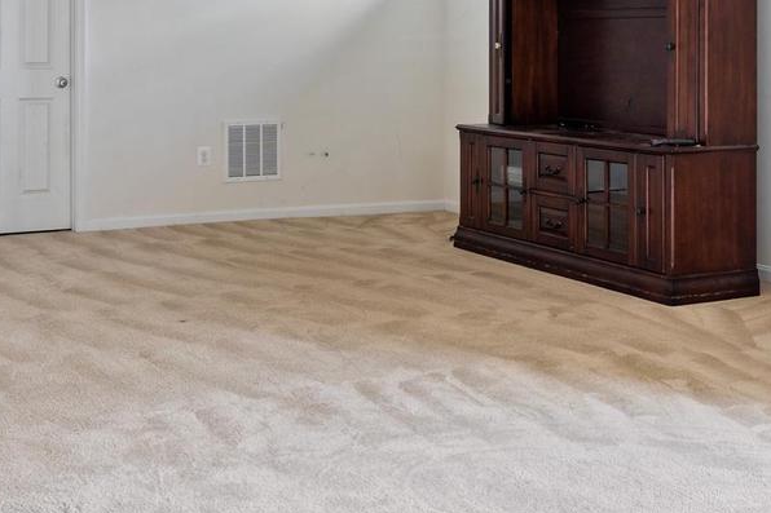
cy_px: 31
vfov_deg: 22.7
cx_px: 423
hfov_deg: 34.5
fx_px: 1242
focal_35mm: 58
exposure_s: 1/4
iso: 640
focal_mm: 24
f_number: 7.1
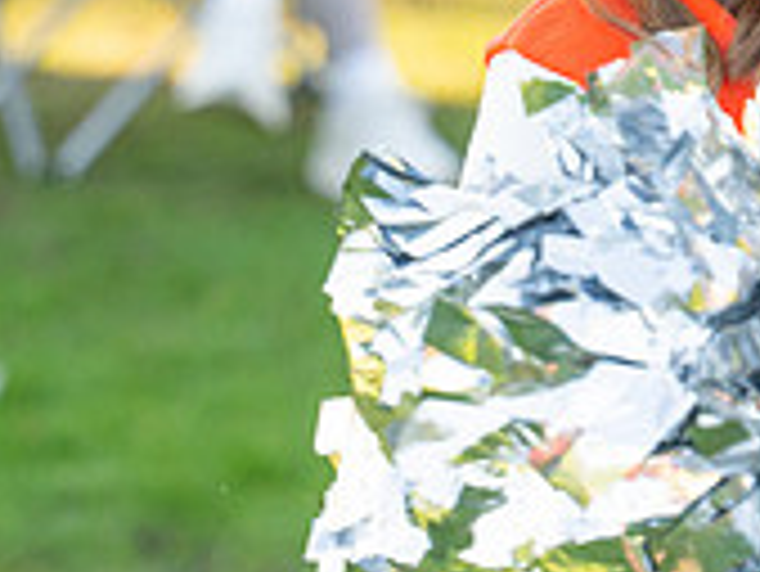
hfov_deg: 7.6
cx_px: 924
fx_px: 5690
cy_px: -131
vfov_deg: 5.7
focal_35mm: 259
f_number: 2.8
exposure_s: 1/1600
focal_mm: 55.8
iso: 400
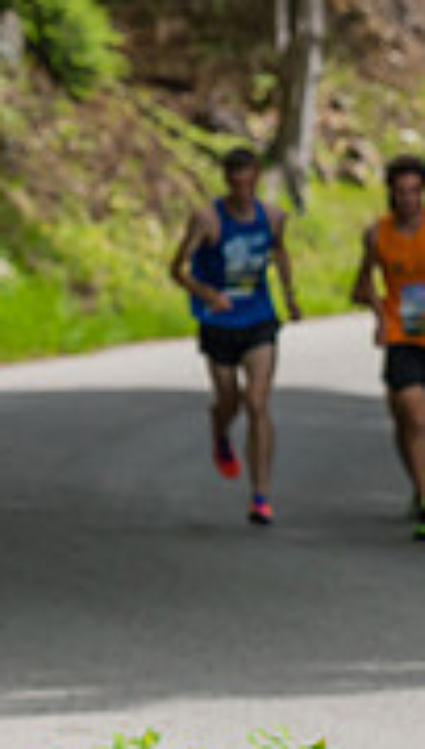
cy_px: 475
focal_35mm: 450
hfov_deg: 2.7
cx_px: 1230
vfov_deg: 4.8
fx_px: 8965
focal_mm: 116
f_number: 4.5
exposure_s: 1/1600
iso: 400
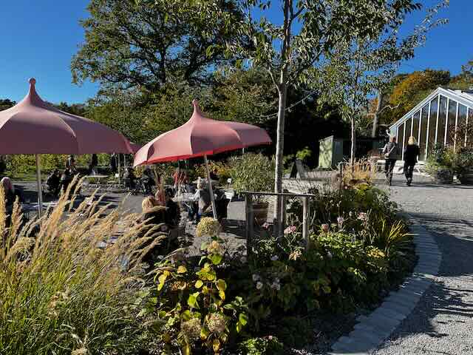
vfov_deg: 53.1
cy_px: 178
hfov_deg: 67.3
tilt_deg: -3.6
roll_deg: -1.5
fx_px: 355
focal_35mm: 26
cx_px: 236
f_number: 1.6
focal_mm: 5.1
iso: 50
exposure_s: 1/1600
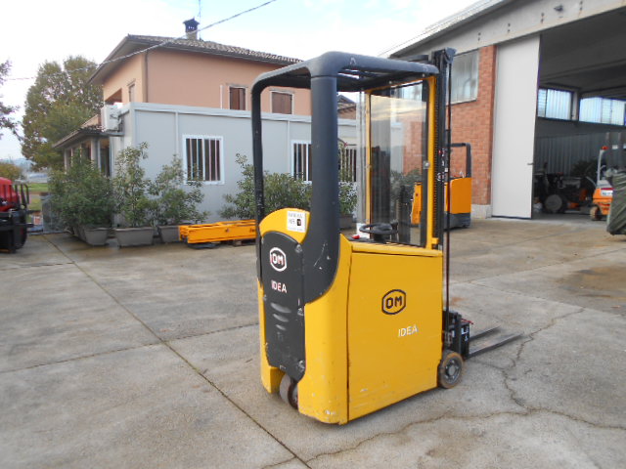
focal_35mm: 26
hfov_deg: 67.3
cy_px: 234
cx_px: 313
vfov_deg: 53.1
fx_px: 470
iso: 80
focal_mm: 4.6
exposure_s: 1/125
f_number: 3.2
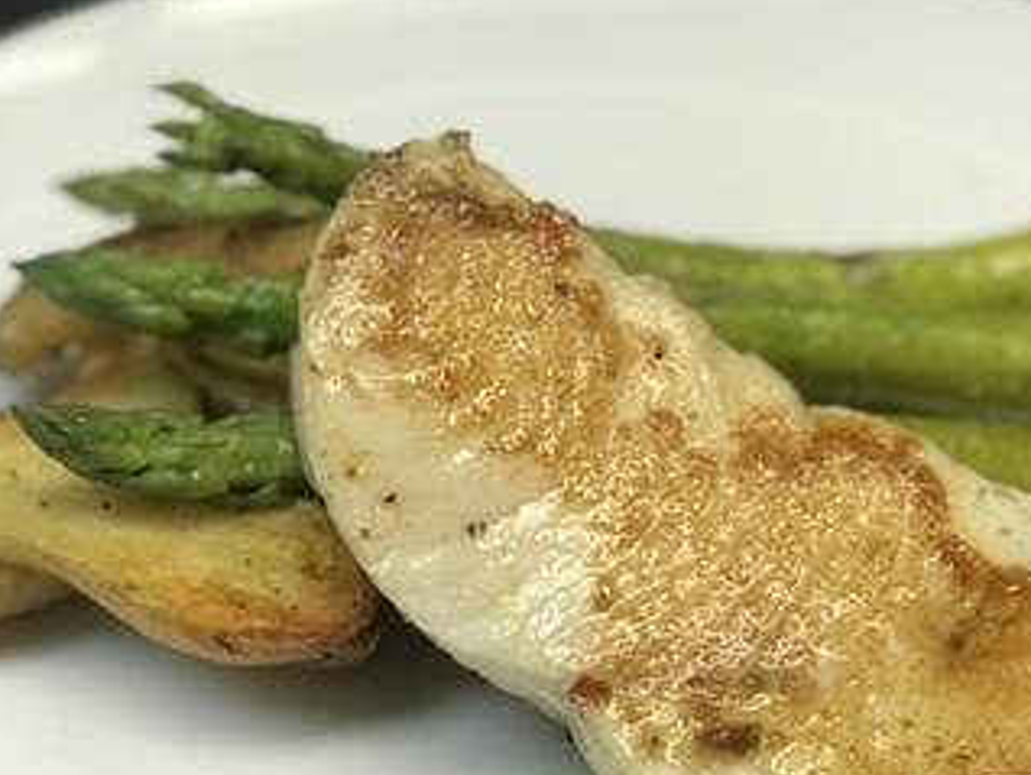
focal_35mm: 105
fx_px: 3130
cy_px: 493
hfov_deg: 18.7
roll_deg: -0.4
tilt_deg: -39.5
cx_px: 629
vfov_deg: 14.1
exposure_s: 1/60
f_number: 2.8
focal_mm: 6.6
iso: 64
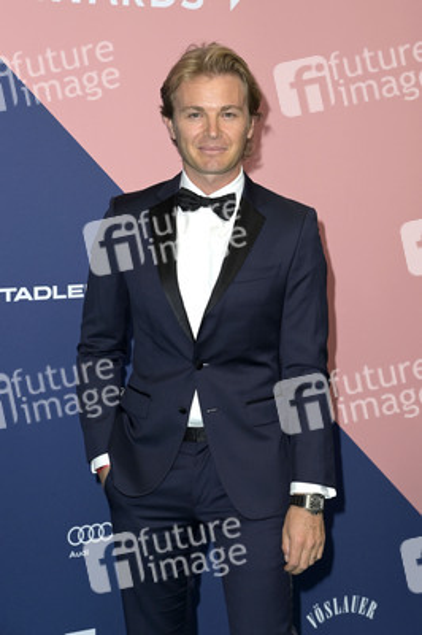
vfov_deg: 24.8
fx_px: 1444
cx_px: 211
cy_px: 318
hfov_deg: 16.6
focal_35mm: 82
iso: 800
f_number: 6.3
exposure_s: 1/250
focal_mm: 82
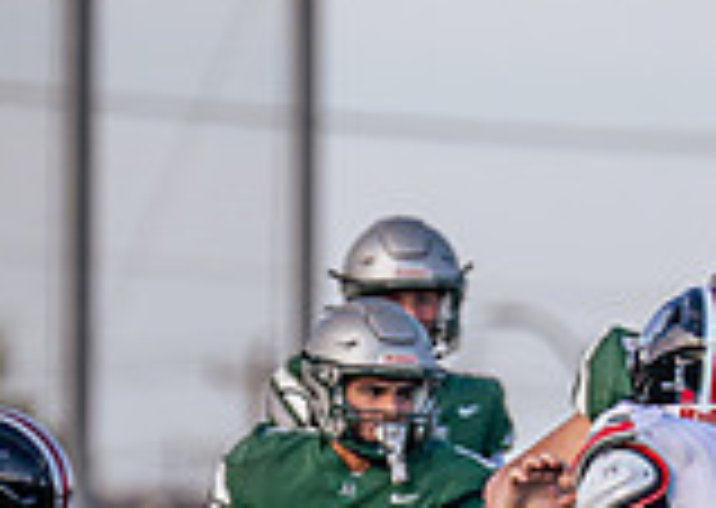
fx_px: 24097
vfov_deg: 1.2
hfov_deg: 1.7
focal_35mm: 1187
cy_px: 769
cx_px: 324
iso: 250
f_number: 2.8
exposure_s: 1/2500
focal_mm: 200
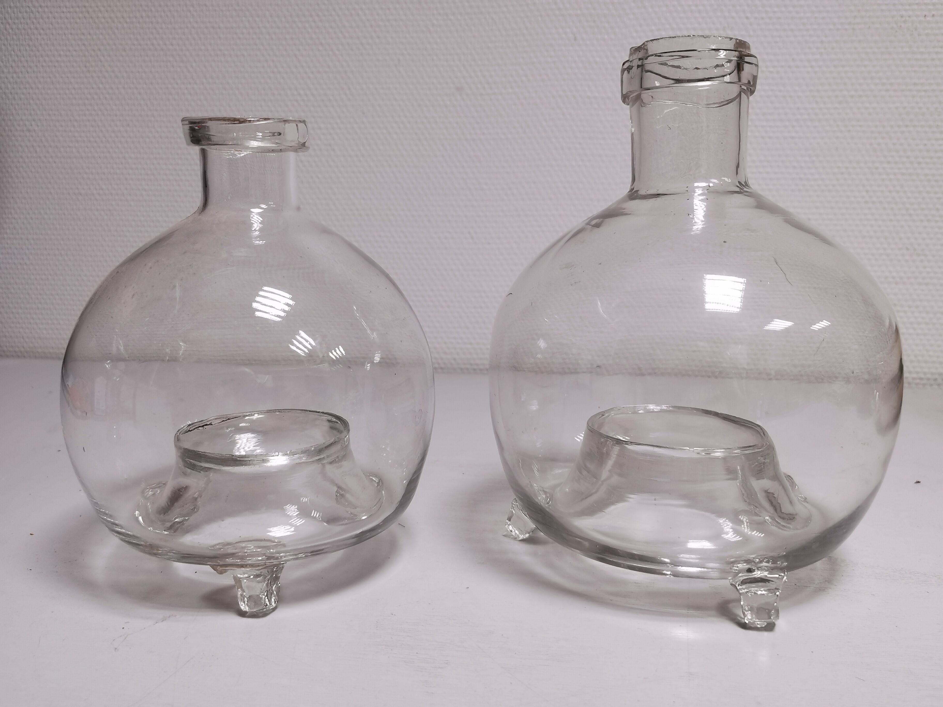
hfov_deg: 60.0
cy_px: 354
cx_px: 472
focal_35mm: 30
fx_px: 817
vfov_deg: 46.8
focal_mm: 5.58
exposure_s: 1/100
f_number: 1.8
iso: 160
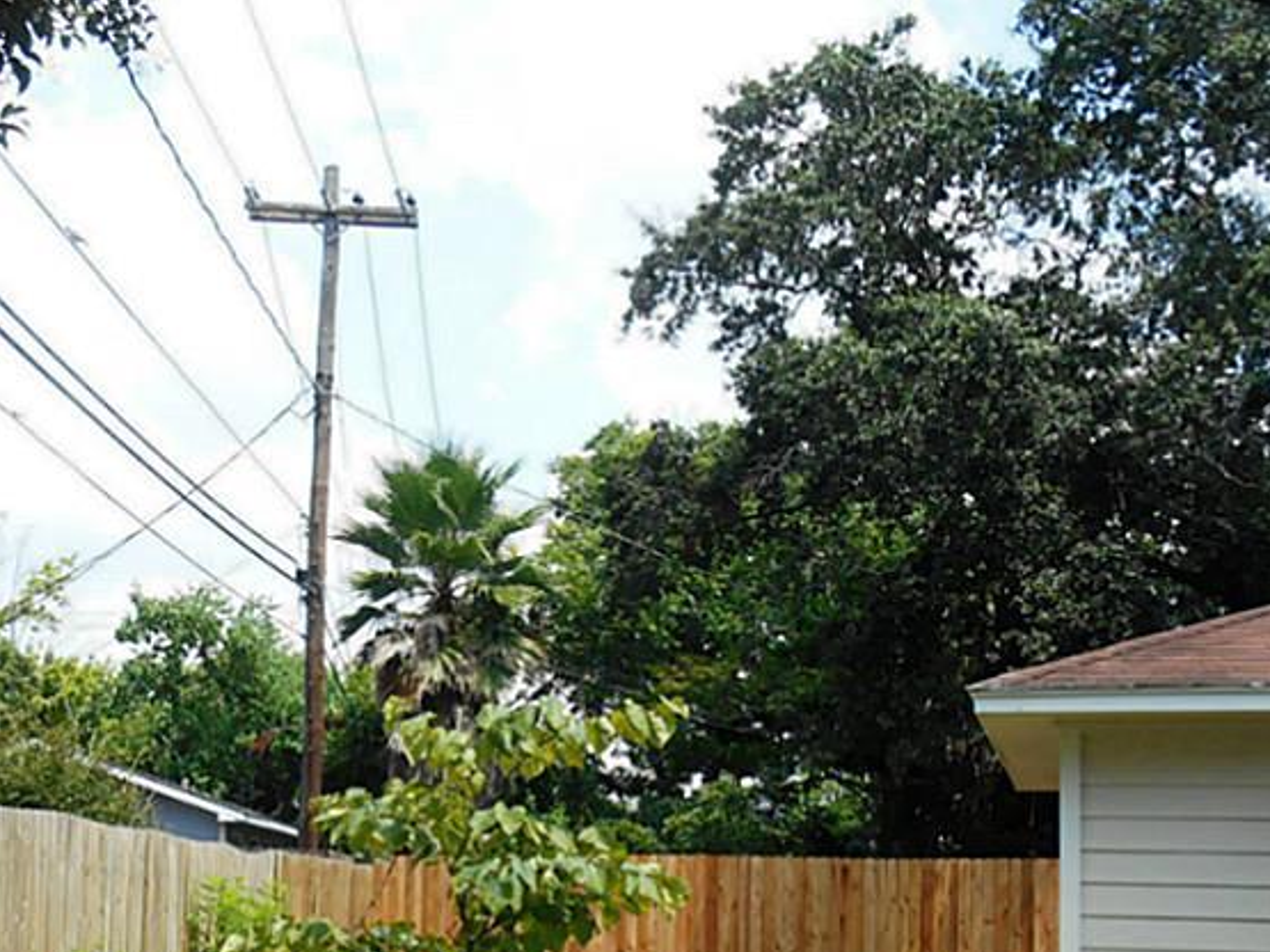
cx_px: 547
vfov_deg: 29.1
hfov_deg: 39.6
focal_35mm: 48
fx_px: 1761
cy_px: 840
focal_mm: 4.7
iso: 80
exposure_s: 1/500
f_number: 3.4
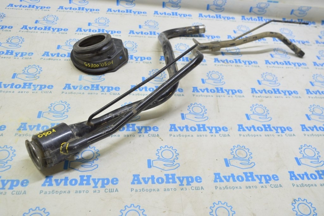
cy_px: 108
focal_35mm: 34
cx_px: 162
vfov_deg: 38.3
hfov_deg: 55.1
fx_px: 310
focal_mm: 23
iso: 400
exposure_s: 1/20
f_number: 5.6
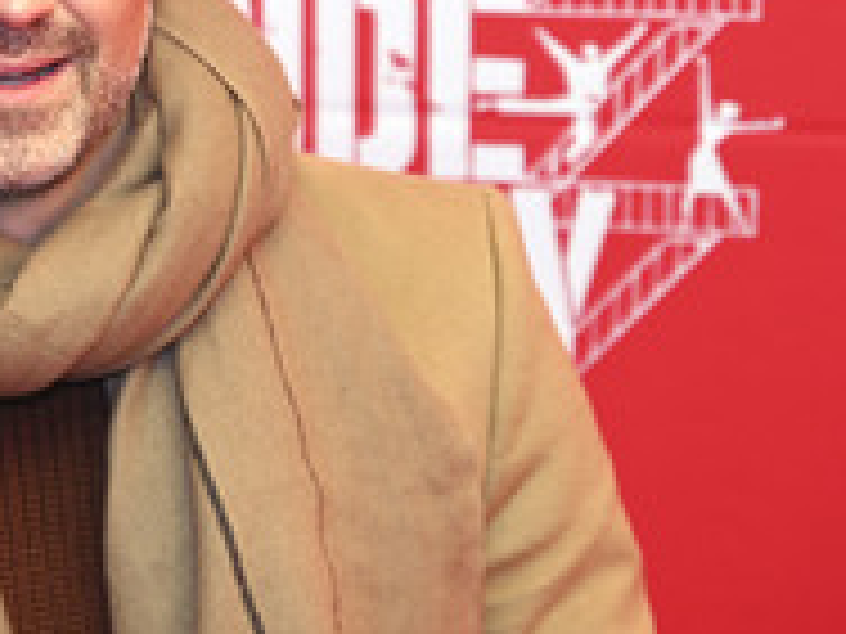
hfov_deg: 11.3
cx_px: 25
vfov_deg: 8.6
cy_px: 162
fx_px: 4228
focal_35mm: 173
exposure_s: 1/125
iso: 1250
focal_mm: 75
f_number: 2.8
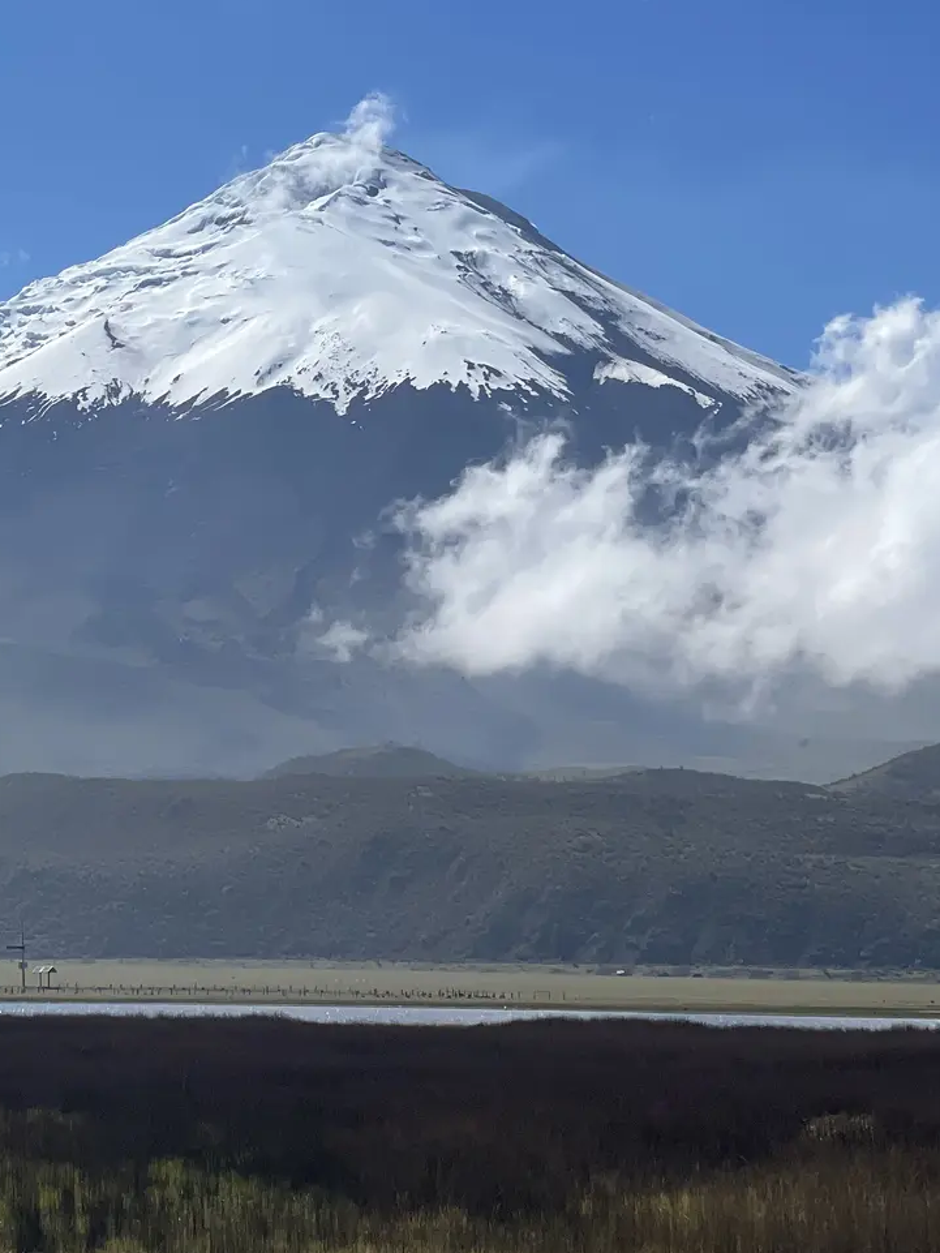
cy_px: 272
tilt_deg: +11.9
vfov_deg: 19.3
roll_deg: +0.0
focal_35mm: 101
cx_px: 236
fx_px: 3656
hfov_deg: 14.6
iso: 32
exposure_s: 1/4785
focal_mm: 6
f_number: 2
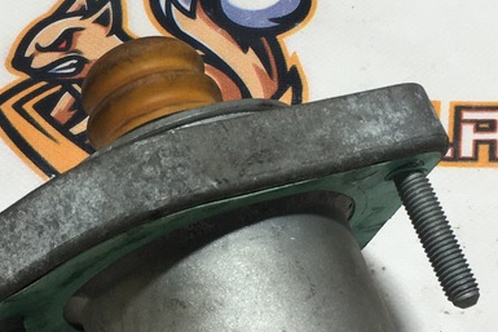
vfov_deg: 14.6
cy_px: 182
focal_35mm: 94
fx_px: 1301
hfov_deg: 21.6
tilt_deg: -51.4
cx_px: 168
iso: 40
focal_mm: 4.15
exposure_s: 1/100
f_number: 2.2
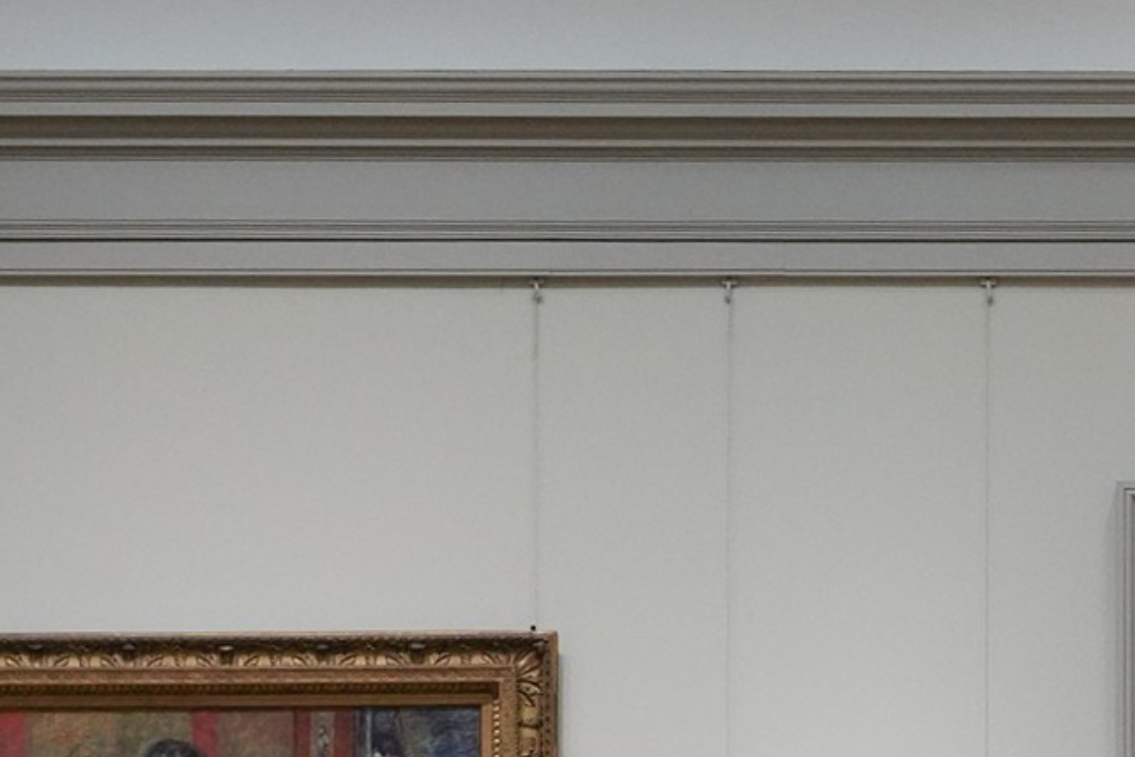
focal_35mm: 106
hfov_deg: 18.9
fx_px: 3342
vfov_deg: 12.5
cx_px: 1043
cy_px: 1028
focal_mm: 34
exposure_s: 1/100
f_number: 5.6
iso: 6400
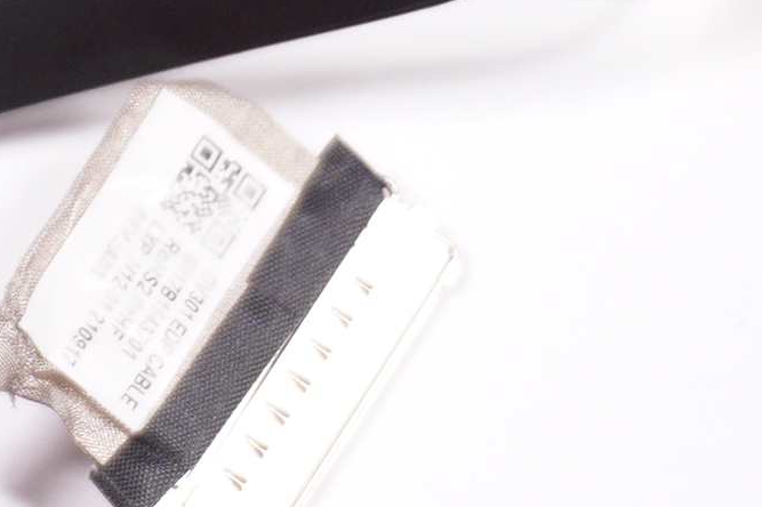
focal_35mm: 257
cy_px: -158
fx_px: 5437
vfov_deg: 5.3
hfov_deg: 7.6
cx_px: -848
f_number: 5.6
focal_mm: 38
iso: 800
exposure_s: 1/250
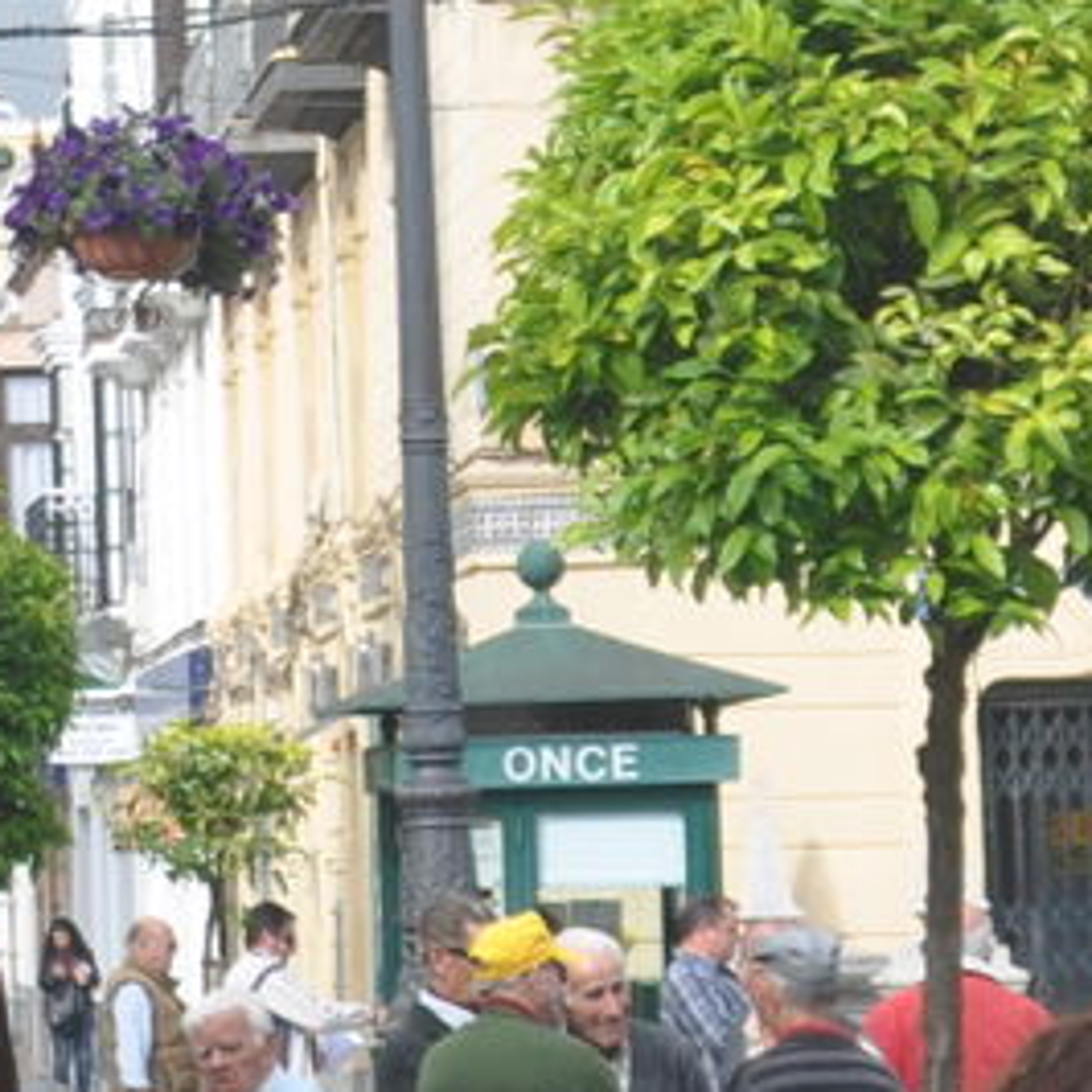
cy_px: -343
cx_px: -714
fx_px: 9172
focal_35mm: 257
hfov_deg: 6.7
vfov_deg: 6.8
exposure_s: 1/200
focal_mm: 28
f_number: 7.1
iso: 200
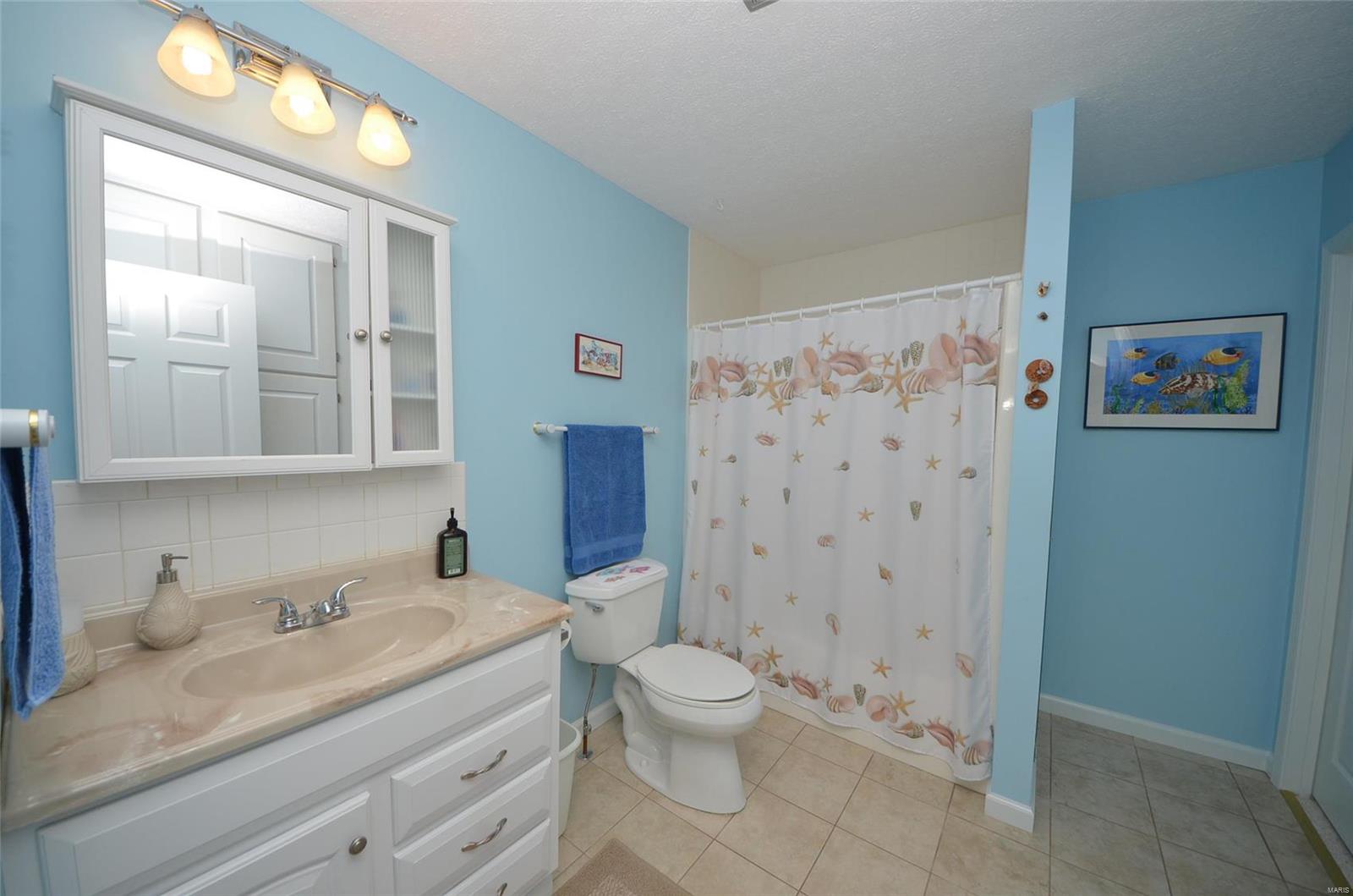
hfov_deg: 112.7
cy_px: 448
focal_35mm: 12
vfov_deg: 89.7
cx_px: 676
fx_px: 450
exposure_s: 1/200
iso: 400
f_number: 5.6
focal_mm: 8
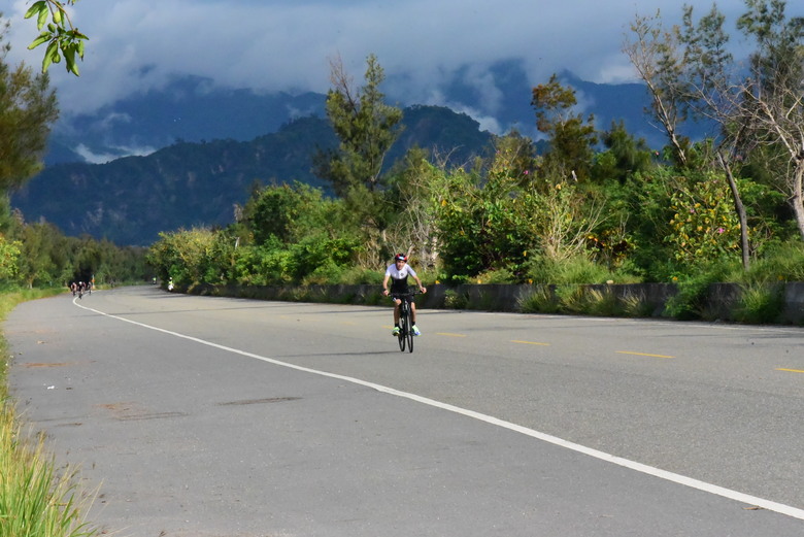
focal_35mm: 145
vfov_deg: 9.5
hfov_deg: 14.1
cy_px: 268
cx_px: 402
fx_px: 3240
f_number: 25
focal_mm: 145
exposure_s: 1/4000
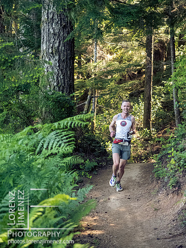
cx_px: 93
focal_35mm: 80
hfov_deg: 18.4
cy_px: 124
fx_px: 574
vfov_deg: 24.4
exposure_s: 1/1000
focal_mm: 40
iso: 5000
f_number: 2.8
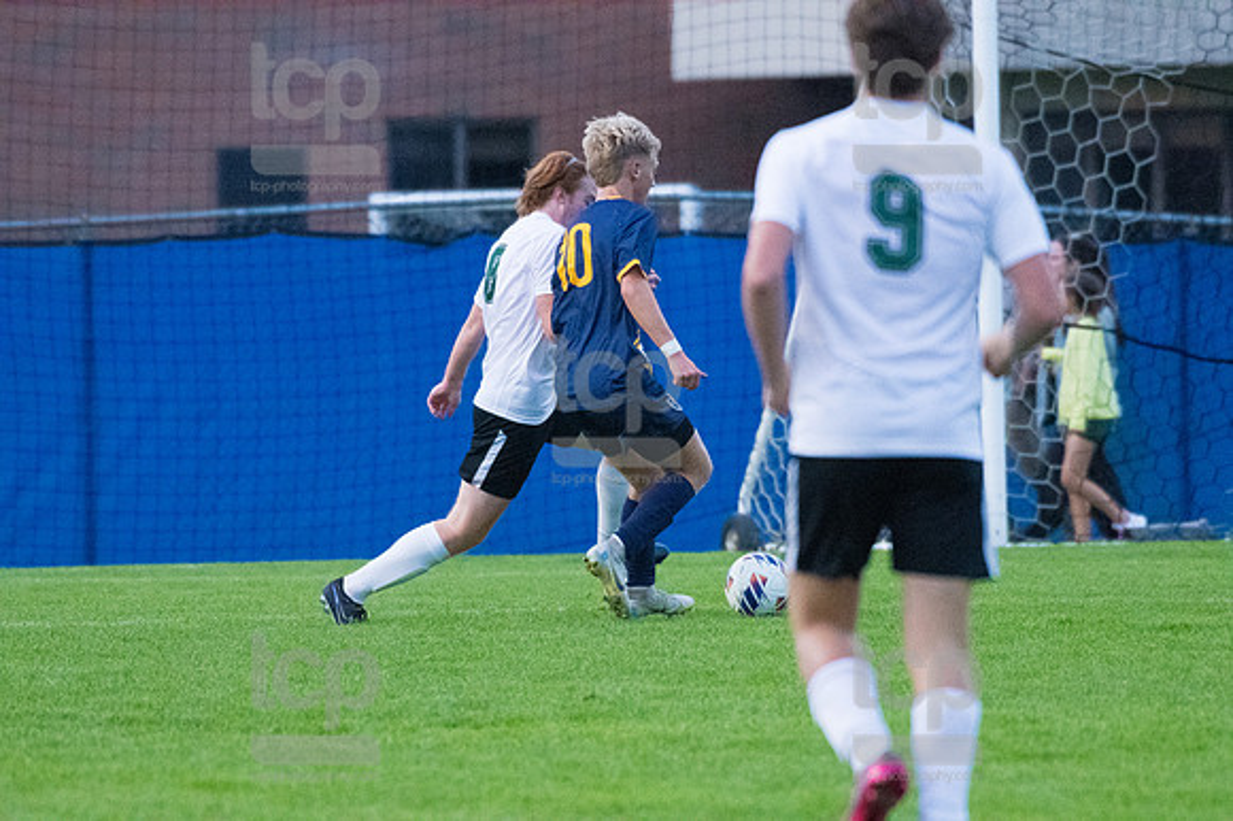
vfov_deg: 2.6
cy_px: 410
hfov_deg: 3.9
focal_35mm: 525
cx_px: 616
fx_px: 17970
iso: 6400
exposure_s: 1/2000
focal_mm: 350
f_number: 5.6
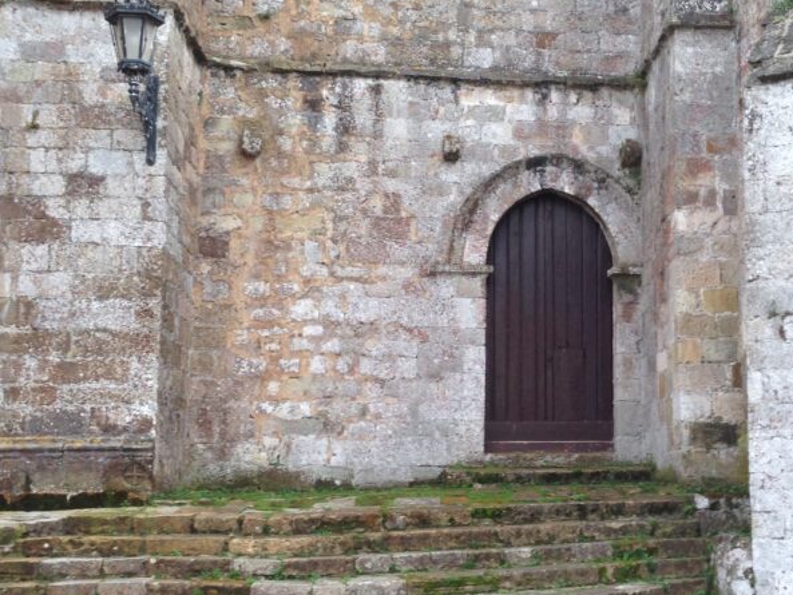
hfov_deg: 33.6
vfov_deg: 25.7
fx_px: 1306
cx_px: 492
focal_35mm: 57
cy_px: 333
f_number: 2.4
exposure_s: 1/161
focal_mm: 4.12
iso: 50
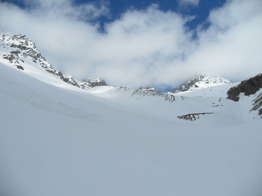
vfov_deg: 40.7
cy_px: 98
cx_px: 131
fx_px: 265
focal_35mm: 35
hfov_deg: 52.6
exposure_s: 1/750
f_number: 7
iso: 80
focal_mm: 6.3
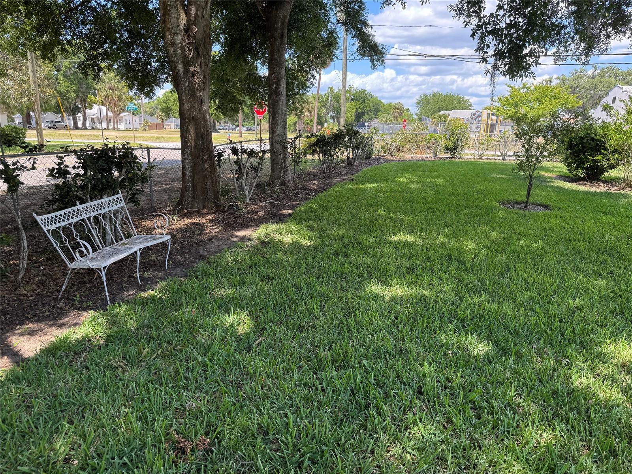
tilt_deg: -14.7
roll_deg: -1.4
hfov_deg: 71.6
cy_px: 237
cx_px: 316
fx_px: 438
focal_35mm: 24
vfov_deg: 56.8
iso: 80
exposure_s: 1/582
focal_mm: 6.76
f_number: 1.78
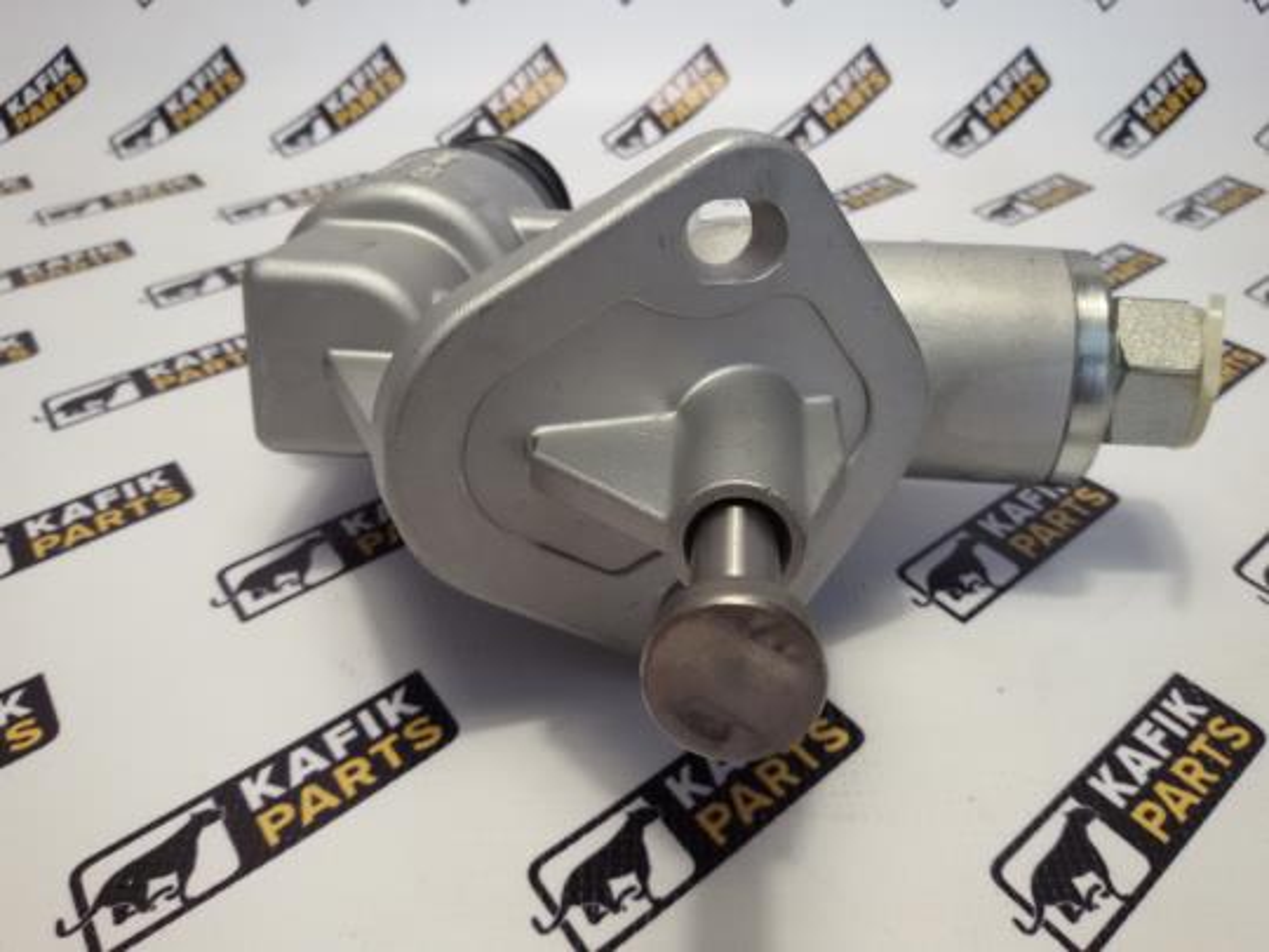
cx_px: 634
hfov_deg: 58.4
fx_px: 1136
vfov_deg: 45.4
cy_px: 476
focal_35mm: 31
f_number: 2.4
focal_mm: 2.93
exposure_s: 1/33
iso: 64
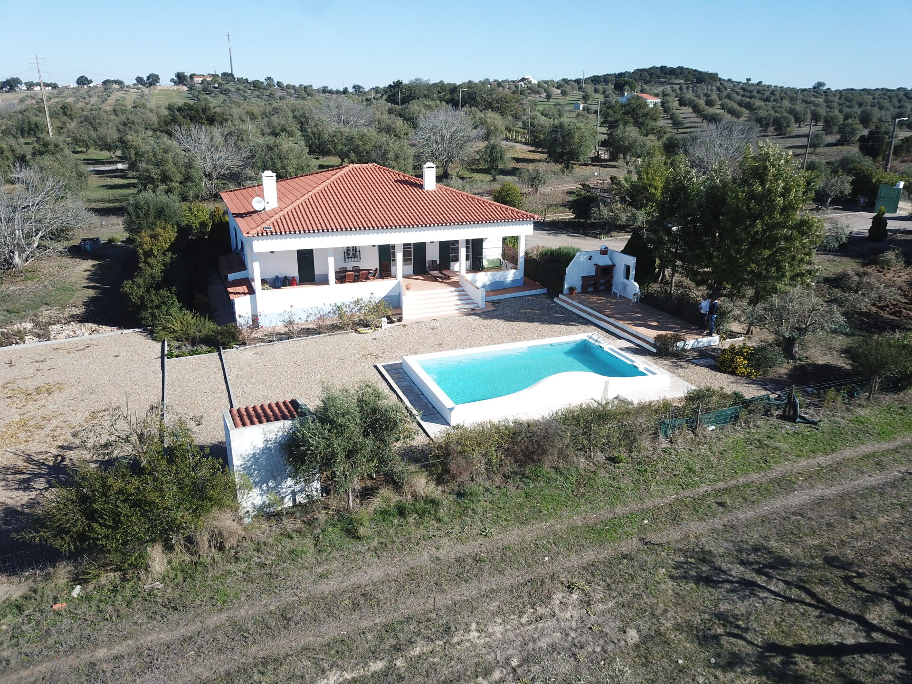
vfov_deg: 53.1
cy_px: 342
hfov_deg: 67.3
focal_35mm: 26
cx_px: 456
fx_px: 685
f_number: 2.2
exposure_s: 1/1083
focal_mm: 4.73
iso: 100
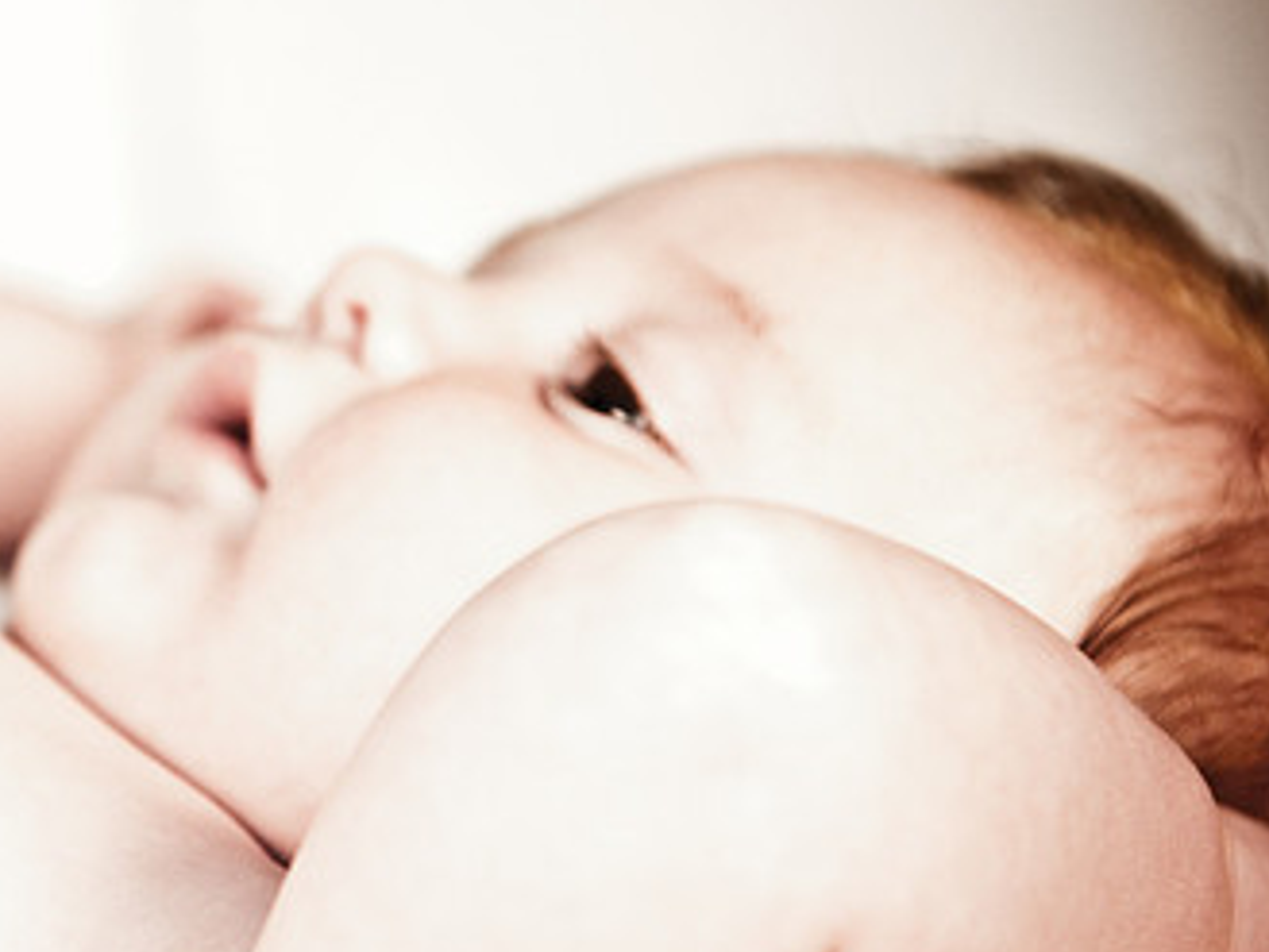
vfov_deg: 12.2
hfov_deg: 16.0
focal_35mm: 122
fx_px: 4474
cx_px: 212
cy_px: 449
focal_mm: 48
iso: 200
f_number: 2.8
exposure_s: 1/250
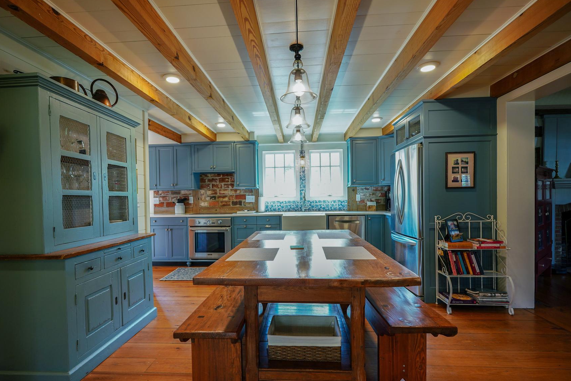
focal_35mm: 18
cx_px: 282
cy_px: 203
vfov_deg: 67.3
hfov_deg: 90.0
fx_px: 285
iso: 160
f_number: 2.8
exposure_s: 1/30
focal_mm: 10
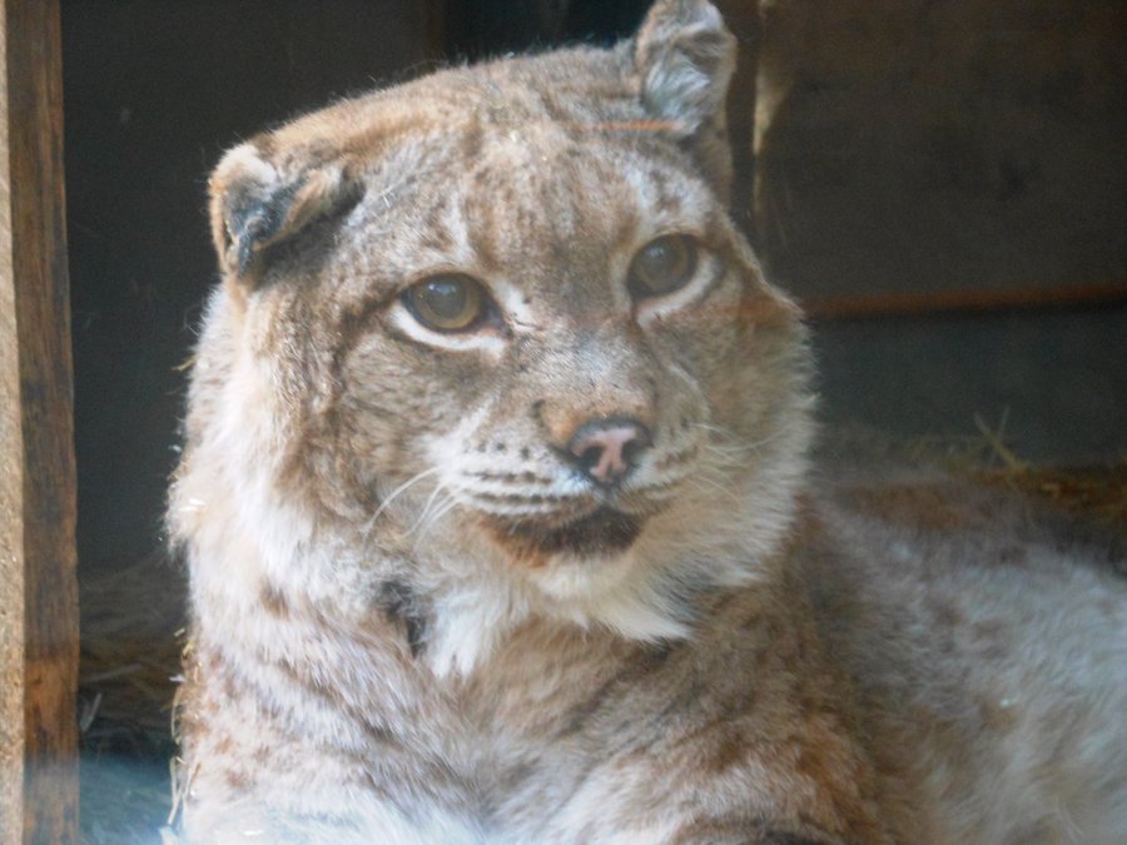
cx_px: 564
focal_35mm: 127
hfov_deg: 15.5
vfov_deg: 11.7
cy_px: 422
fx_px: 4135
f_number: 5
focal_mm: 22.6
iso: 400
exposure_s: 1/13
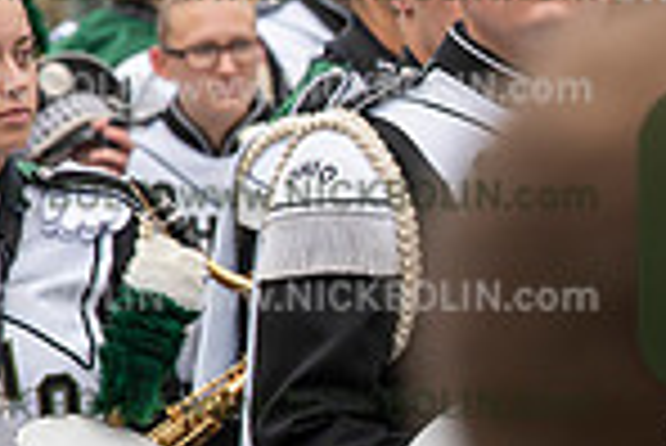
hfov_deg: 2.6
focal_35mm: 784
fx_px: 14518
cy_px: 300
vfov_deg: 1.8
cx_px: 954
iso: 500
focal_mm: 200
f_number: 8
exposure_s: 1/125
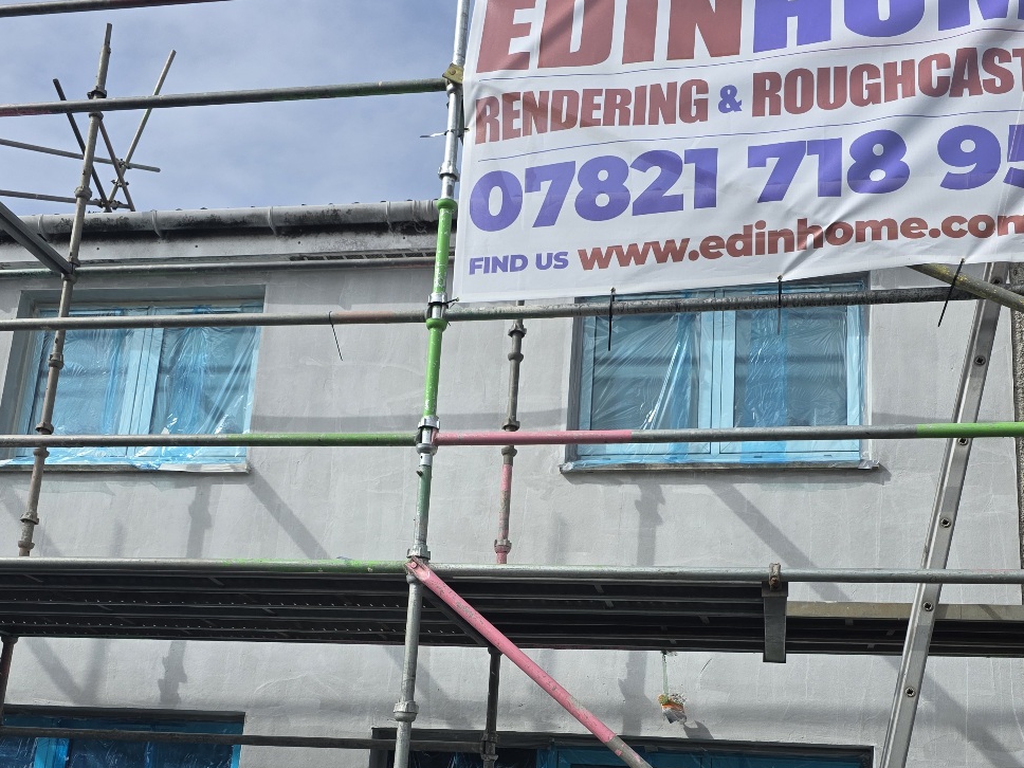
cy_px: 601
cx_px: 524
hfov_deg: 49.0
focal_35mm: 38
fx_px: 1124
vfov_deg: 36.6
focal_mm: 6.3
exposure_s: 1/10000
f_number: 1.7
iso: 80
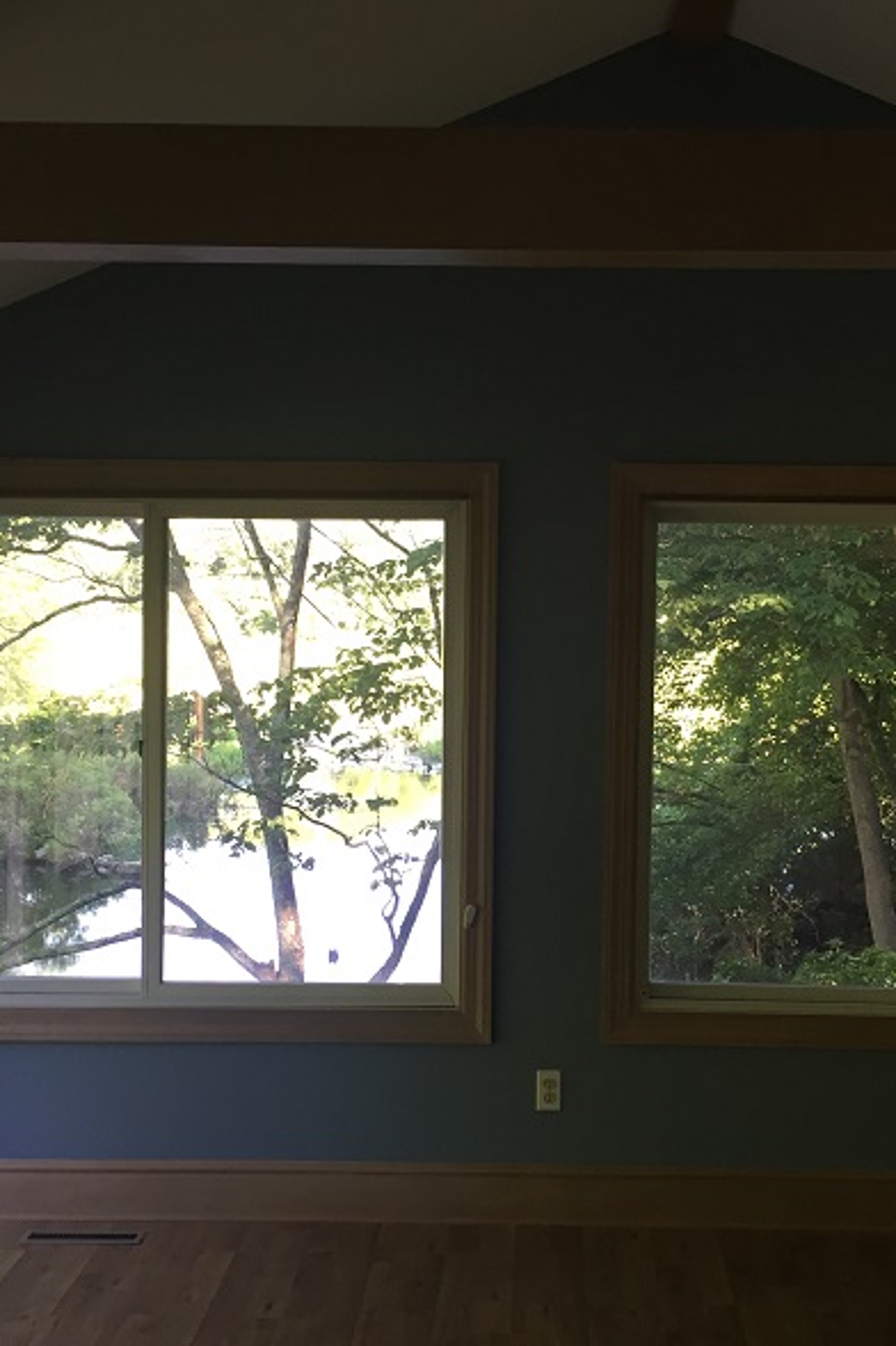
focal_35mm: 41
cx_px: 528
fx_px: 1532
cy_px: 679
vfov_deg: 47.4
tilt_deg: -1.0
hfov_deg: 32.5
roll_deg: -1.5
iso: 64
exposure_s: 1/30
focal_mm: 4.15
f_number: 2.2
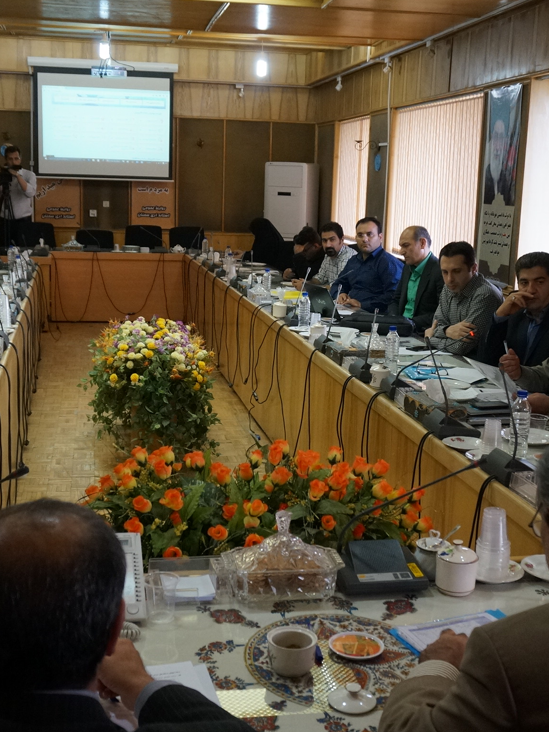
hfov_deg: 31.5
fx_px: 973
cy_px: 381
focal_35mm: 46
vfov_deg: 41.2
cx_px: 274
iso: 1600
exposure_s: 1/160
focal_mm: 20
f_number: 4
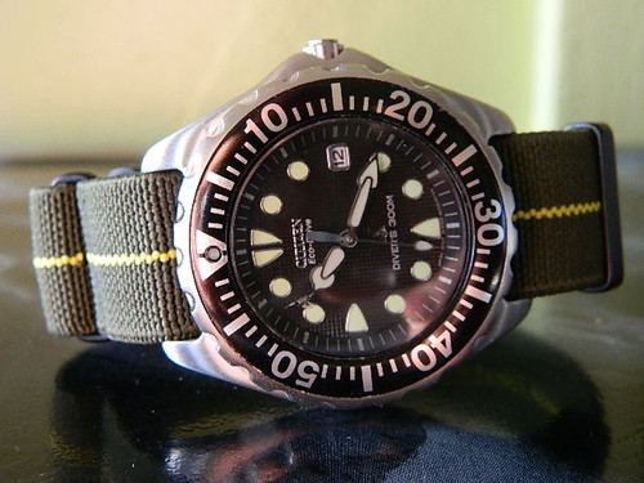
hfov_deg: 33.8
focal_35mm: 57
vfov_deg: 25.7
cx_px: 322
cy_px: 242
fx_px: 1060
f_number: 3.8
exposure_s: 1/30
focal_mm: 10.2
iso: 400
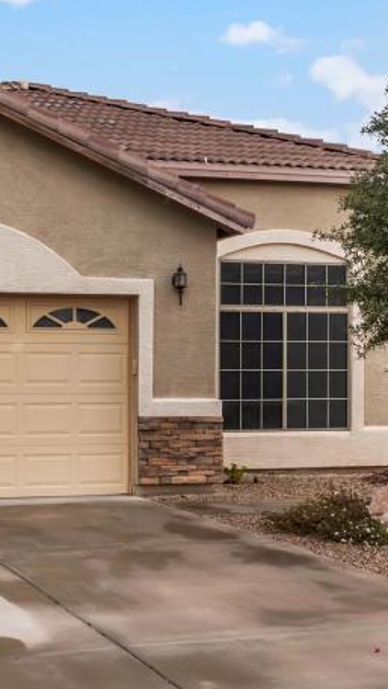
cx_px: 32
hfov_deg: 20.3
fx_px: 1061
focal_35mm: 58
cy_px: 301
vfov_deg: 36.0
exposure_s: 1/200
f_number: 16
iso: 640
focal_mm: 22
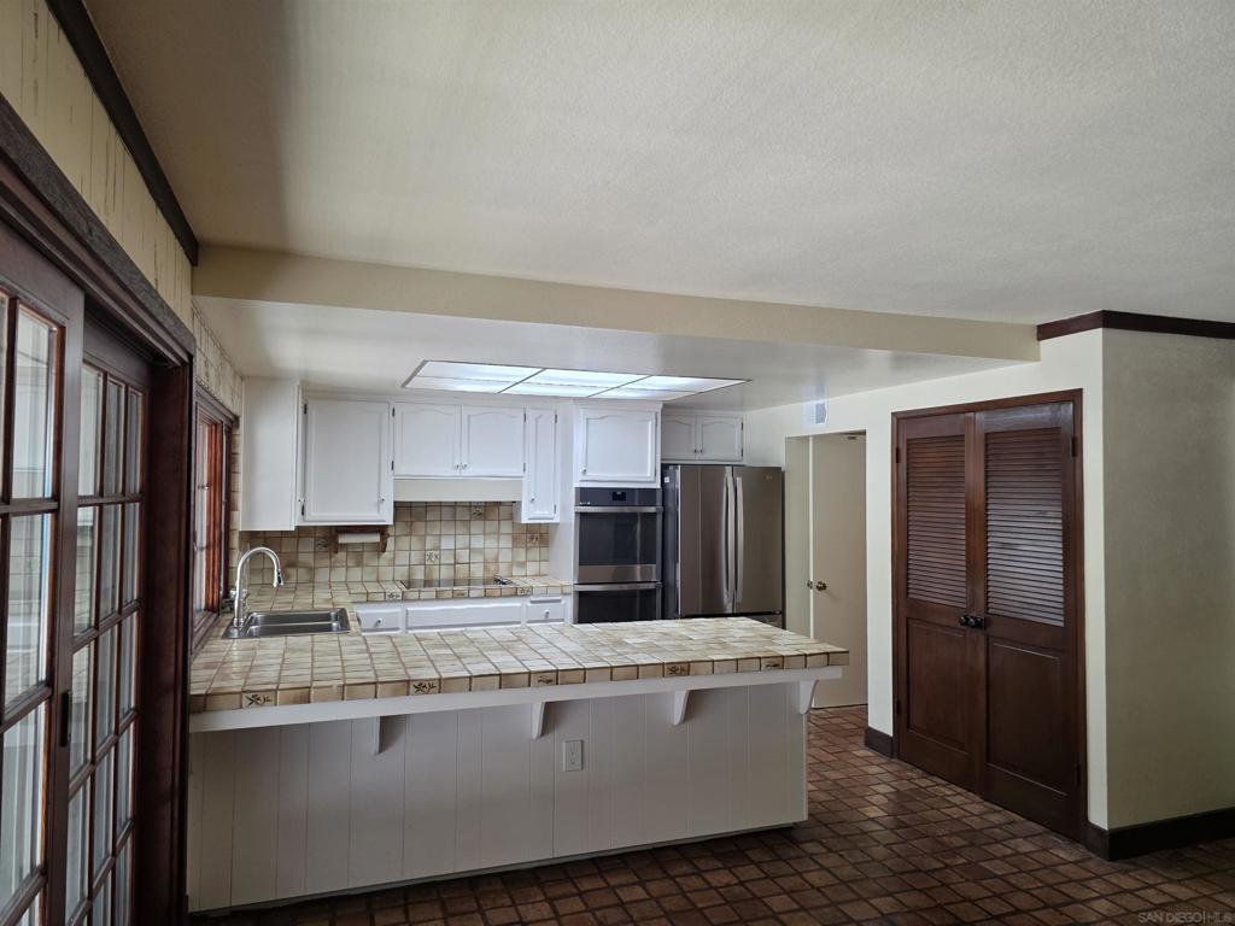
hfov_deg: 73.9
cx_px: 618
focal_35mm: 23
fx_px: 821
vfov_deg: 58.9
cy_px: 463
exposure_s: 1/120
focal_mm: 6.3
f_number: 1.7
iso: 125
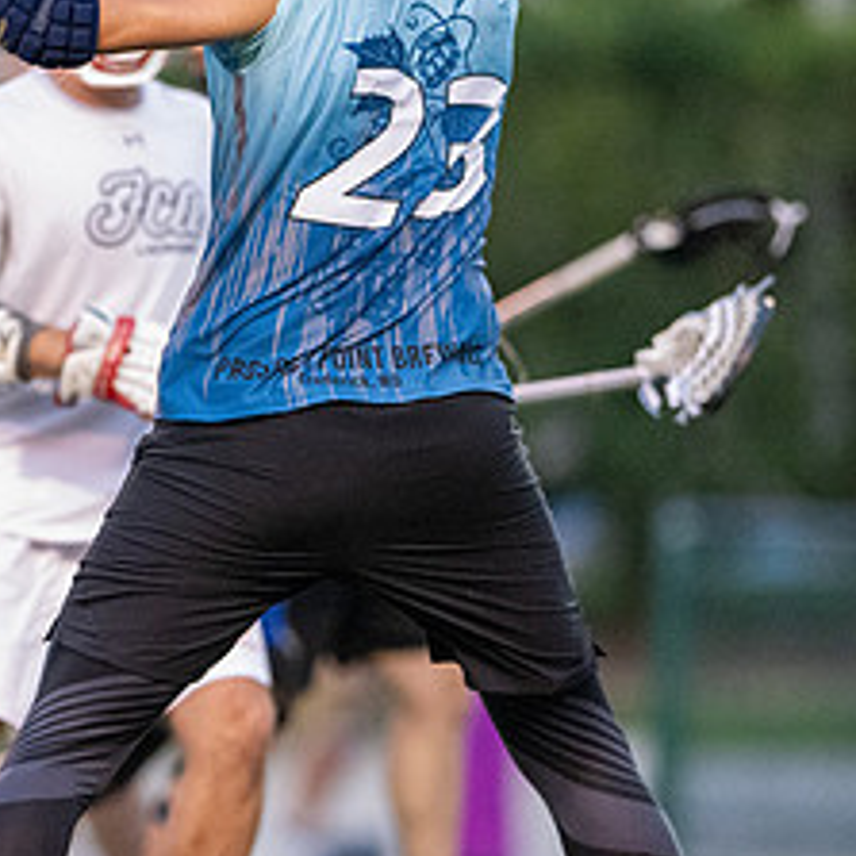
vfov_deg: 2.4
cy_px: 407
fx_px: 20563
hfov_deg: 2.4
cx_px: -20
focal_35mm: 735
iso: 12800
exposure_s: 1/2000
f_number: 2.8
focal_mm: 300
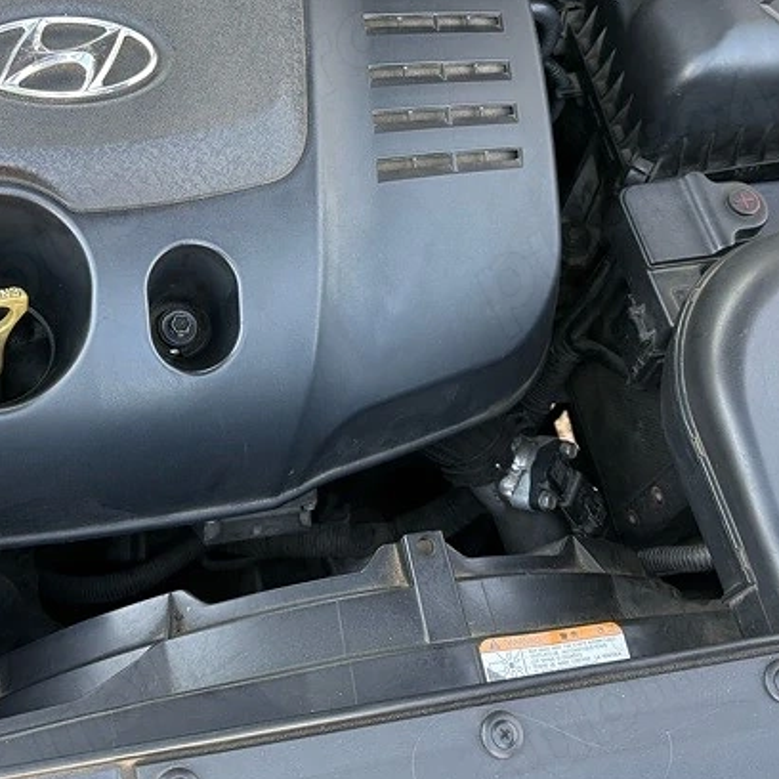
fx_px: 1324
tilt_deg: -52.4
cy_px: 176
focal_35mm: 52
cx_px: 311
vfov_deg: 32.1
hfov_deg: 32.7
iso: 200
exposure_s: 1/121
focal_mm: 6.76
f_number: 1.78
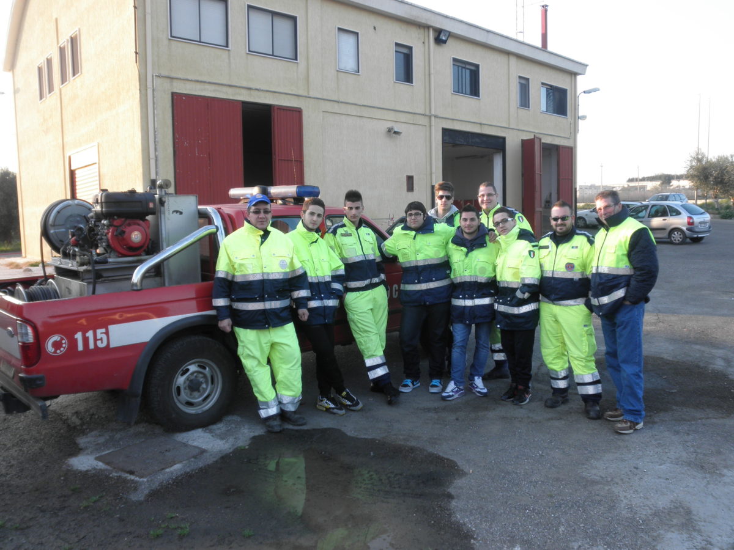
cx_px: 367
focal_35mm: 28
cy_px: 275
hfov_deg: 63.4
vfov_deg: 49.7
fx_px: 594
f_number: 3
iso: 64
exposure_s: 1/80
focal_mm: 5
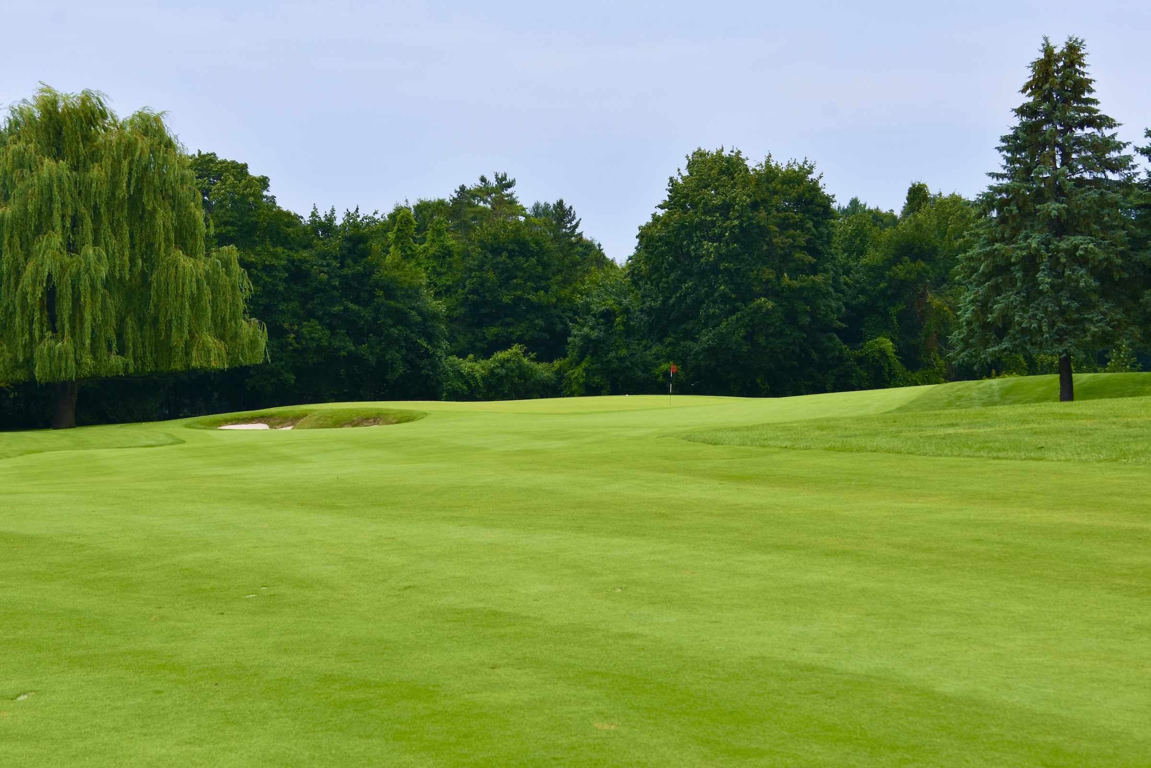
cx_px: 576
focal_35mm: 93
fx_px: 2973
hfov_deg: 21.9
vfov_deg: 14.7
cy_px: 384
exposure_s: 1/500
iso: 250
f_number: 8
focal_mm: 62
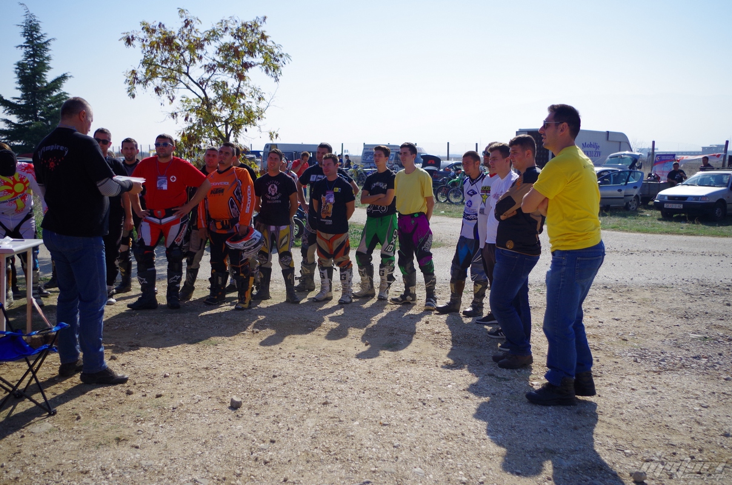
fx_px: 690
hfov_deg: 55.9
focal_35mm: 34
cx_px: 366
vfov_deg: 38.7
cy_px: 242
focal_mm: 23.13
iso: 200
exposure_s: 1/2000
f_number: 4
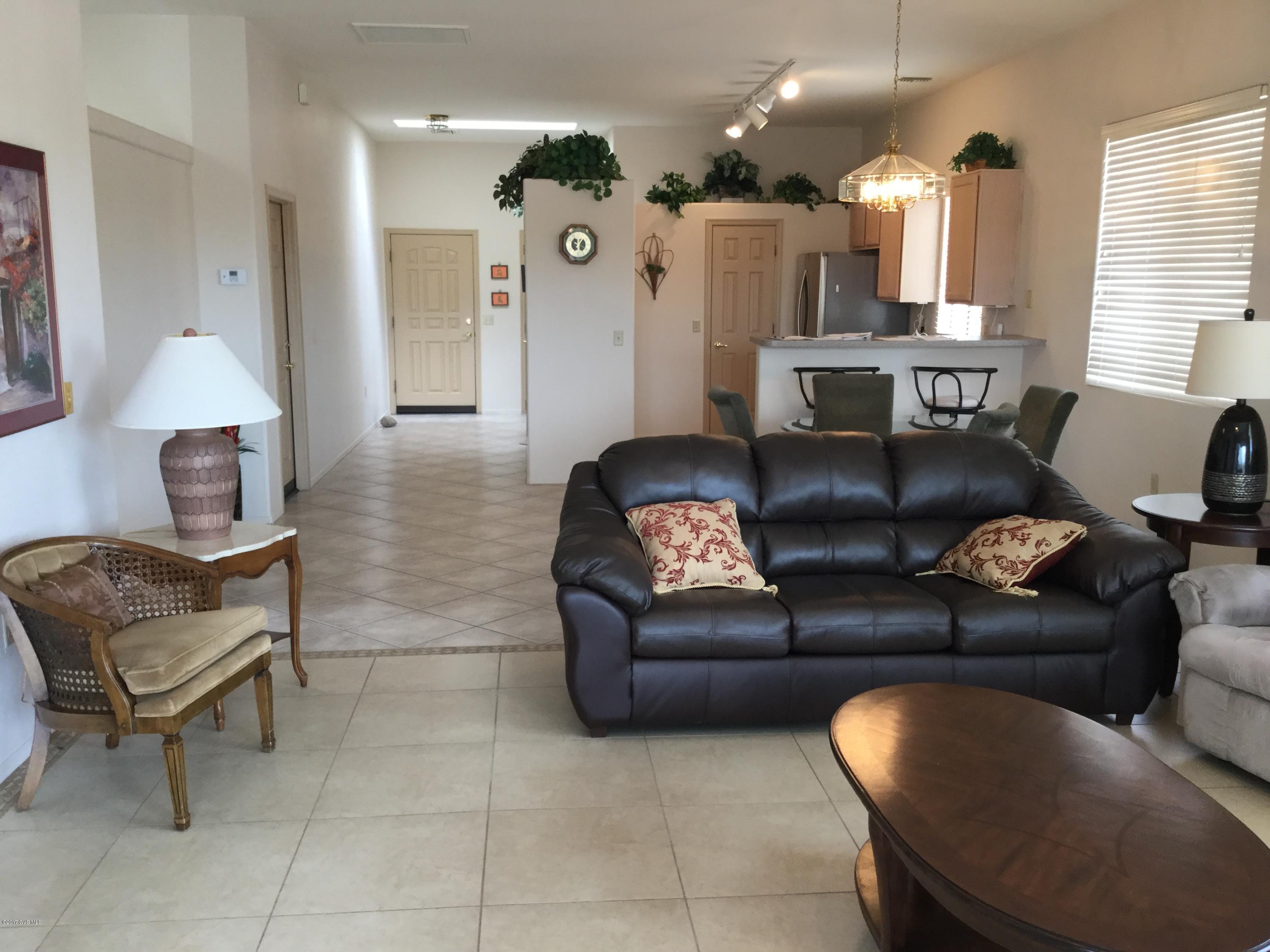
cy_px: 476
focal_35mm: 31
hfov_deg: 58.4
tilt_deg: -9.6
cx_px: 635
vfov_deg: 45.4
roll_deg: -0.9
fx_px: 1137
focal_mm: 3.3
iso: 50
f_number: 2.4
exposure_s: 1/30
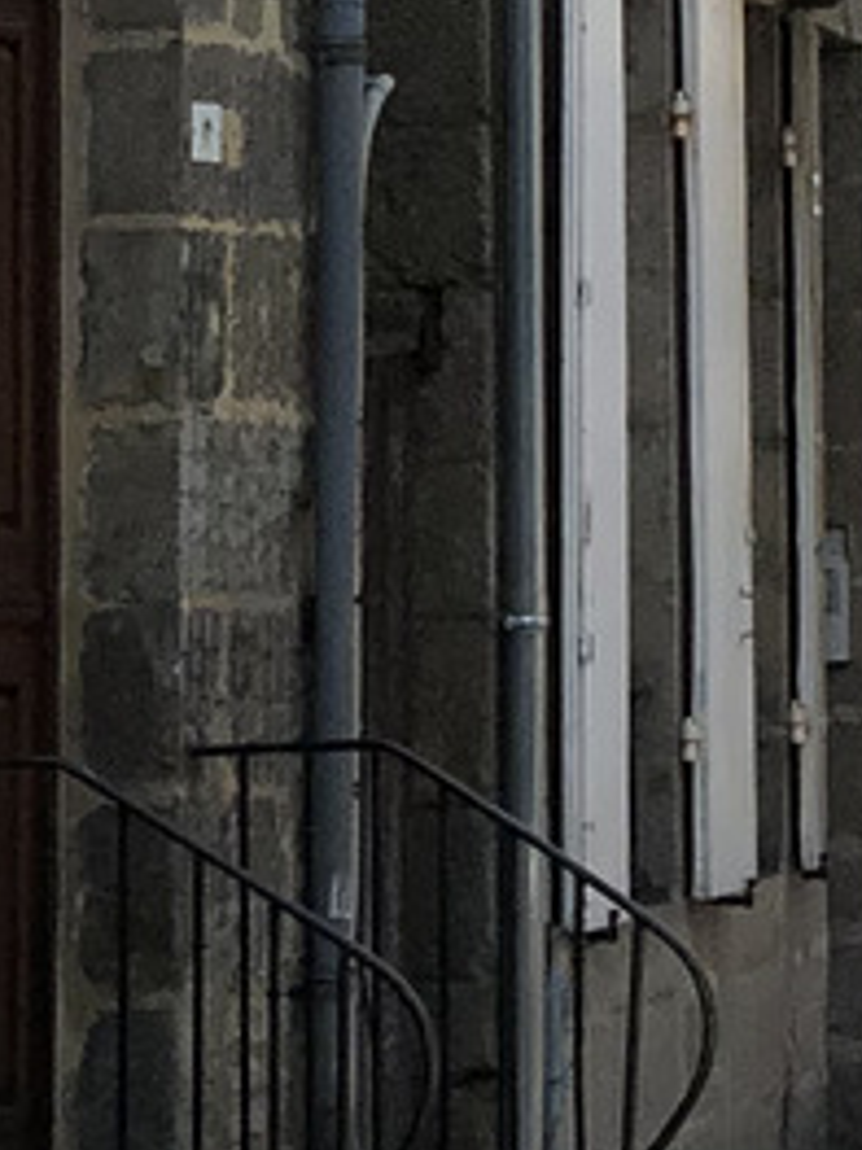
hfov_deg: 4.5
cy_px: -407
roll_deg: +1.3
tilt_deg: +4.3
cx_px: 2428
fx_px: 10500
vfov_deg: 6.2
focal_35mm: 316
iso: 16
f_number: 2.4
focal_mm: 6
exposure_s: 1/883
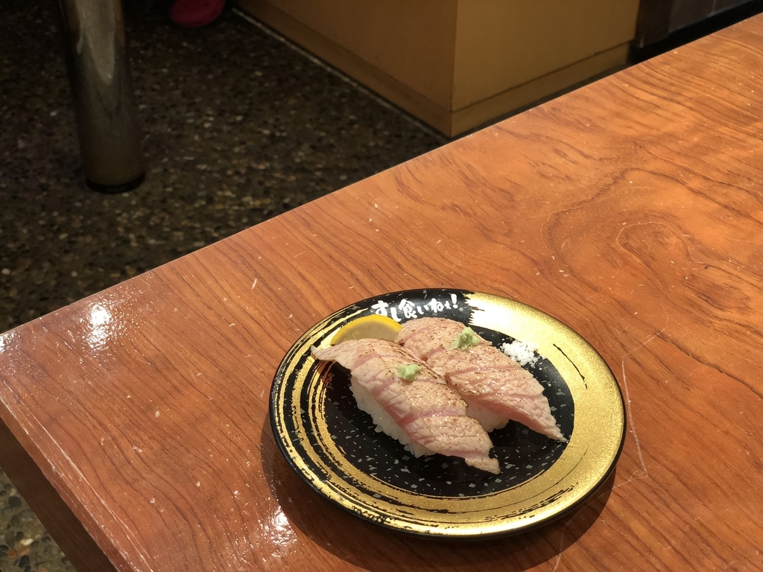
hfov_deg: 36.8
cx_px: 382
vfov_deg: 28.0
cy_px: 286
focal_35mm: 52
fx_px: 1146
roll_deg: +0.2
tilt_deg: -37.5
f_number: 2.4
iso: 100
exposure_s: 1/40
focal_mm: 6
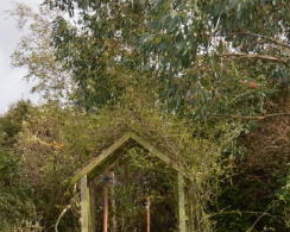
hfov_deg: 29.4
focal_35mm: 64
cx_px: 112
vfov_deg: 22.9
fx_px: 551
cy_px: 224
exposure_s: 1/200
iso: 100
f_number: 5.6
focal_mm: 17
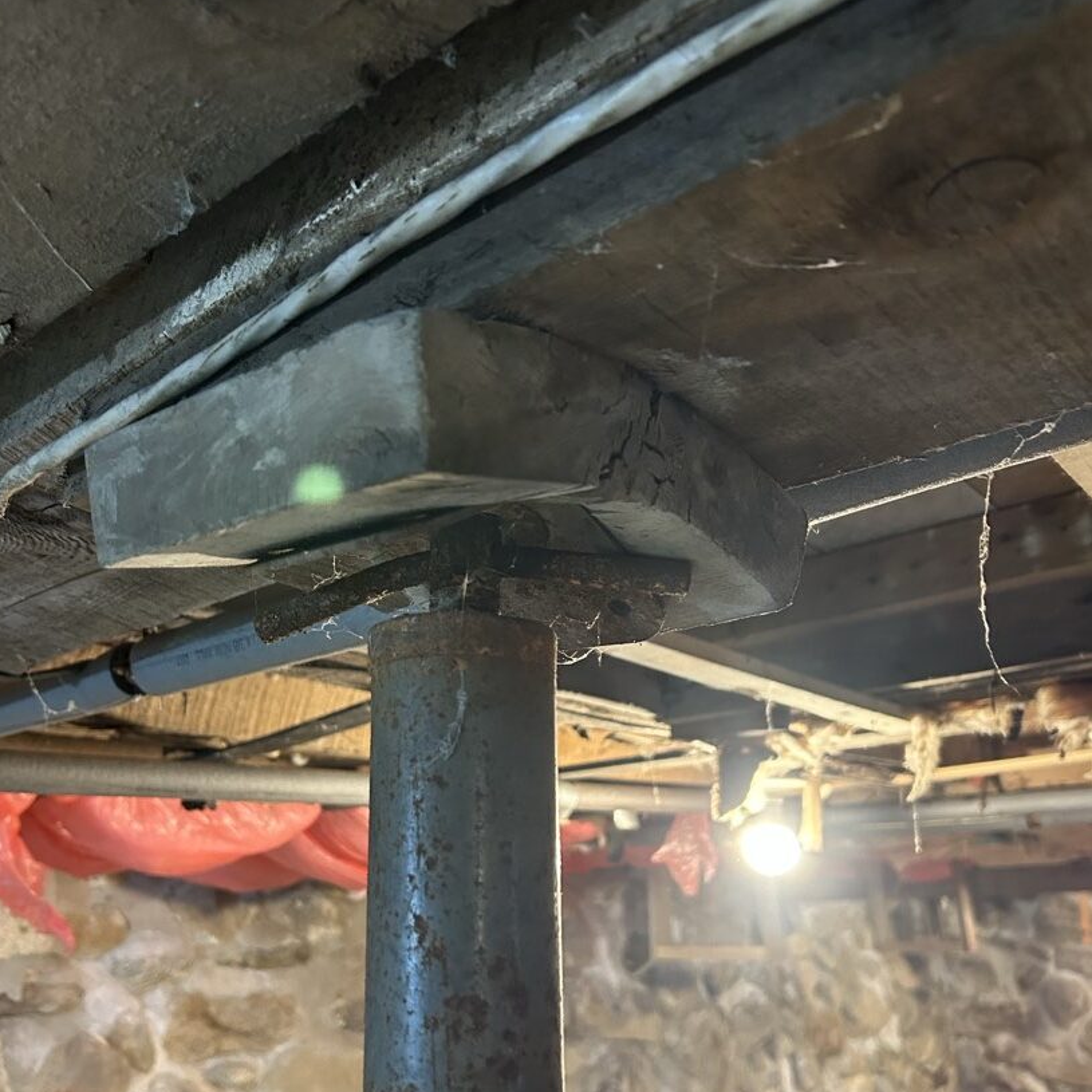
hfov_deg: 52.5
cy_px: 678
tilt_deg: +13.5
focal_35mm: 31
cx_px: 542
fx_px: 1106
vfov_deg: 52.0
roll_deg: +1.6
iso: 500
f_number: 1.5
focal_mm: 5.7
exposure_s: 1/60
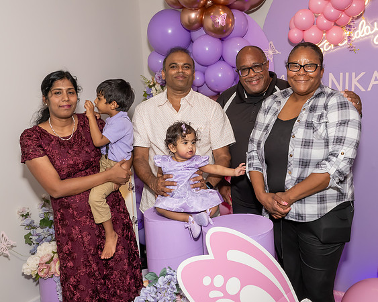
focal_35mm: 36
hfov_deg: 49.7
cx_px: 206
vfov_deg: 40.6
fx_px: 407
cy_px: 128
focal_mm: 19
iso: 800
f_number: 9
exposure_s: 1/250
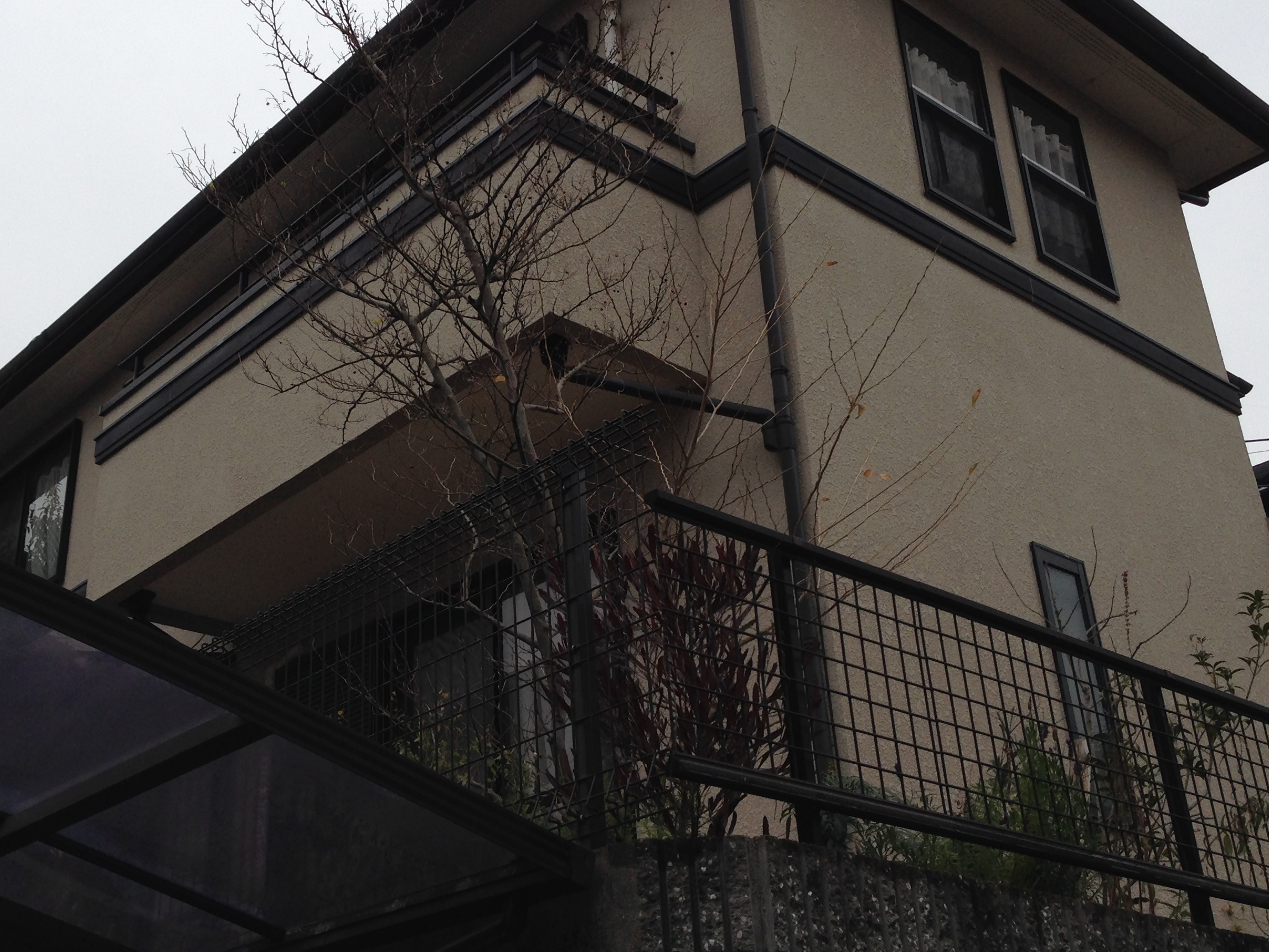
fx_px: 1723
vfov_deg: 30.8
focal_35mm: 47
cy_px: 408
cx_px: 552
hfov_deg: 40.4
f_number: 2.4
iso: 50
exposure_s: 1/249
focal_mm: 4.12
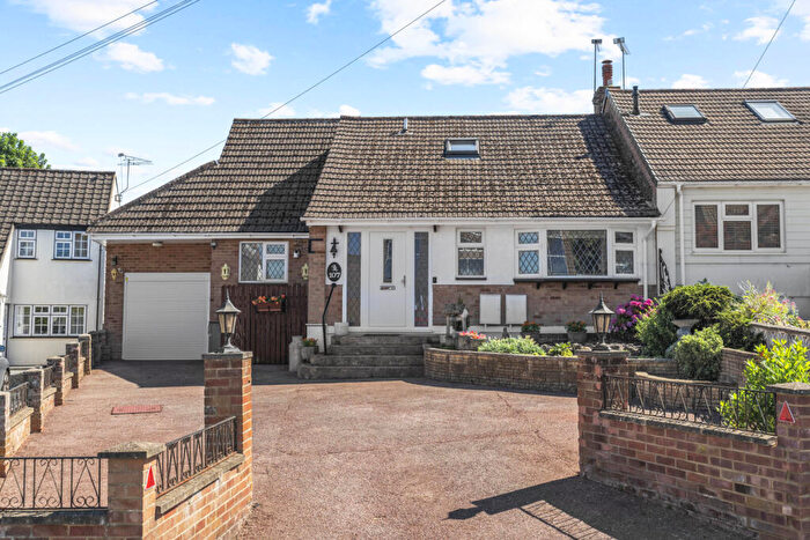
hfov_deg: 54.4
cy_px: 270
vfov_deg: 37.9
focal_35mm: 35
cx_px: 405
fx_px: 788
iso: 320
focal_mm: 35
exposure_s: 1/200
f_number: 7.1
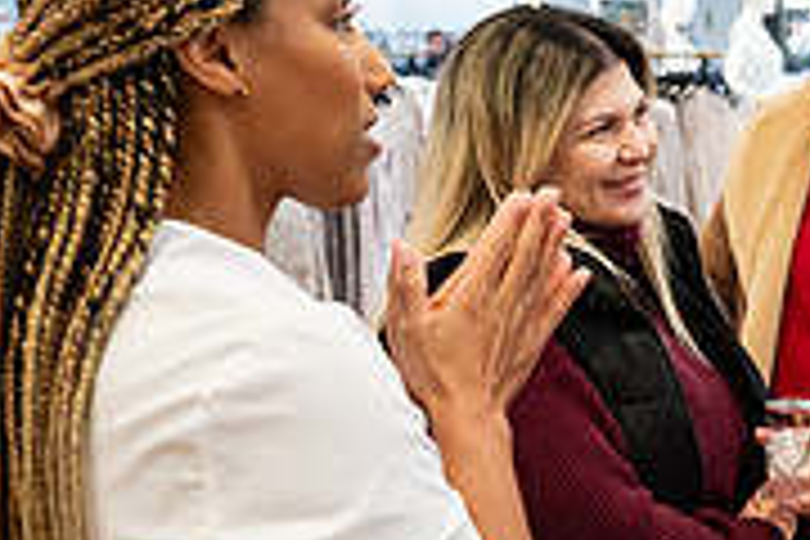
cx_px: 946
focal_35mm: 88
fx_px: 1980
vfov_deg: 15.5
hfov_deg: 21.6
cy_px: 348
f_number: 3.2
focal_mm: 26.5
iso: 1000
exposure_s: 1/125
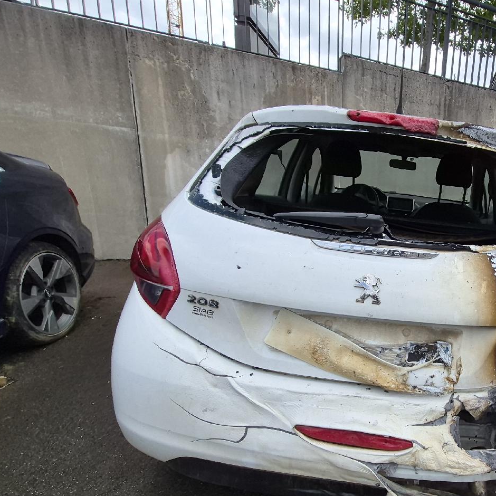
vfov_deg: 68.9
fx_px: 357
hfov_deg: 62.7
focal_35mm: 22
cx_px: 408
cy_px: 300
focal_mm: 1.74
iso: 40
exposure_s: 1/1429
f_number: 2.2
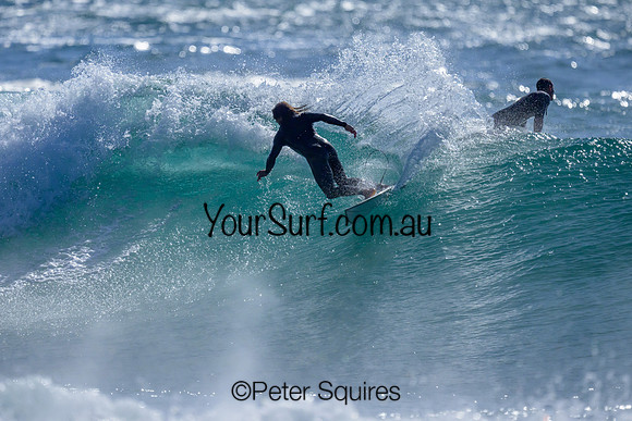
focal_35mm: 966
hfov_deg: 2.1
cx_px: 318
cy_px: 167
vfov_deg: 1.4
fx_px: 16971
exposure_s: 1/2000
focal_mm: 800
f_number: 6.3
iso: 1100
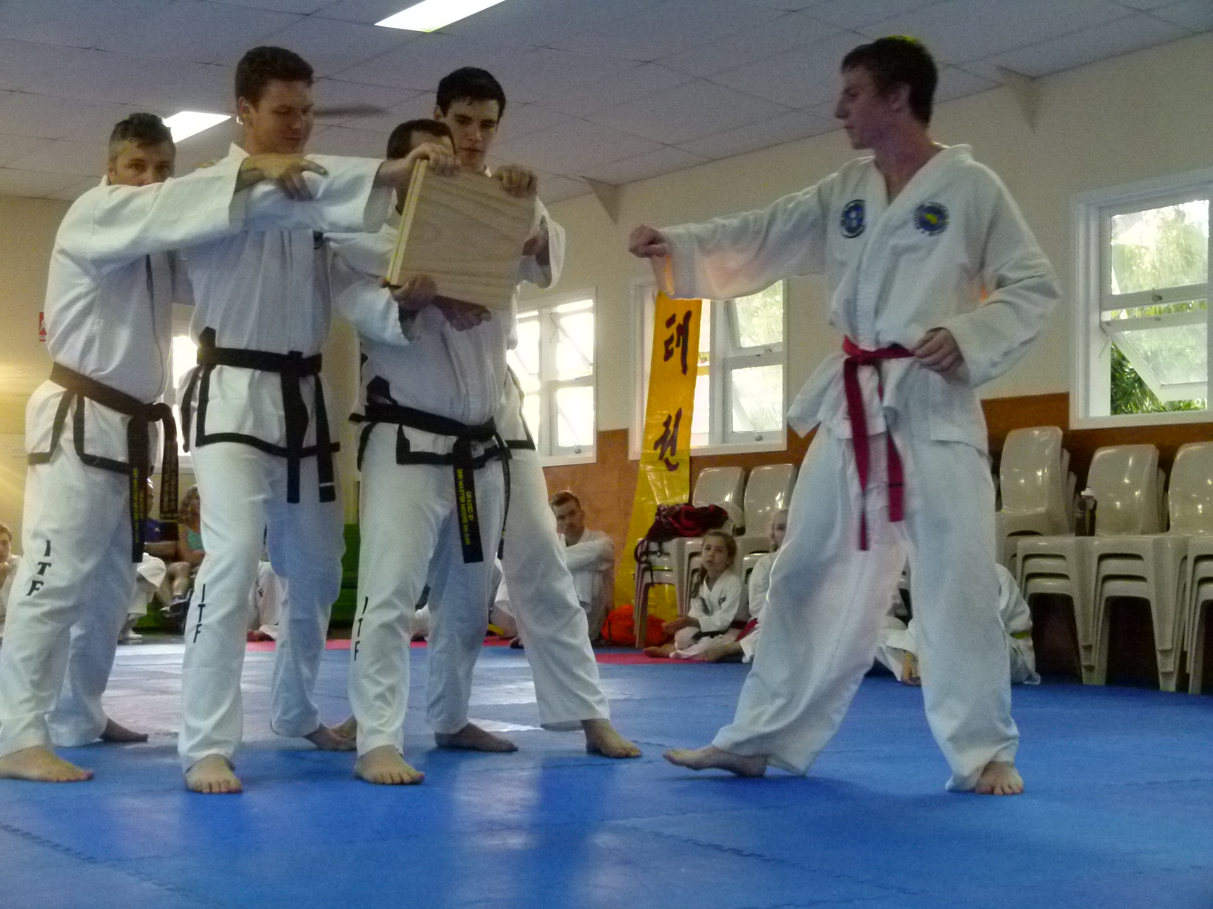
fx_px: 2138
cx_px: 606
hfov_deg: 31.7
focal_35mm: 61
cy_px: 454
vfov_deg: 24.0
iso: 800
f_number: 3.3
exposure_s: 1/80
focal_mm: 11
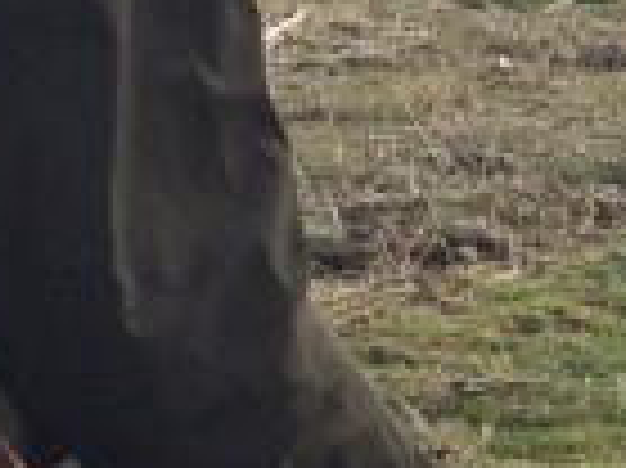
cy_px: 374
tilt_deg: -9.1
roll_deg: +1.6
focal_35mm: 214
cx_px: 1594
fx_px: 3867
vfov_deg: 6.9
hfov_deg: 8.3
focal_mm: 4.15
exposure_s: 1/760
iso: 32
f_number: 2.2
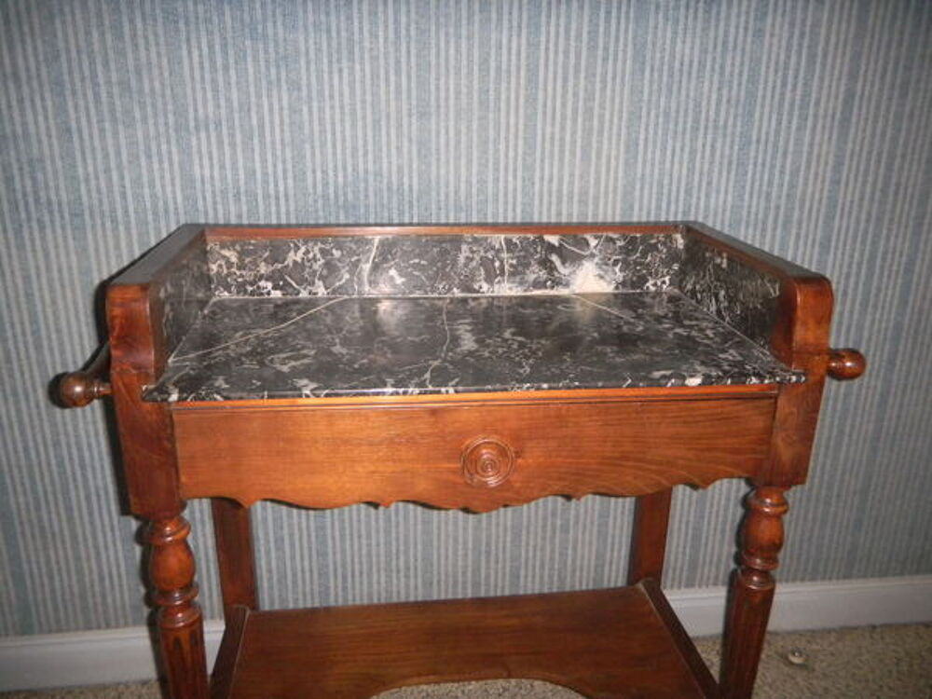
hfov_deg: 63.4
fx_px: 754
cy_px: 350
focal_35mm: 28
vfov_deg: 49.7
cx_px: 466
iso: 400
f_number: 3.9
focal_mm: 5
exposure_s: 1/30
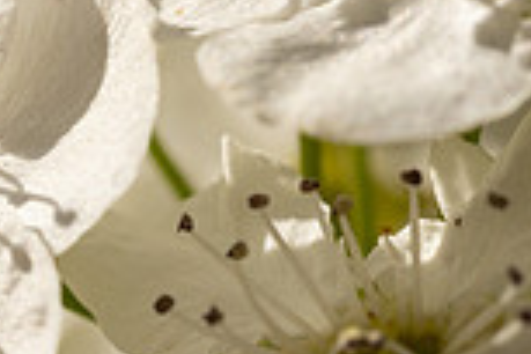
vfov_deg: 6.0
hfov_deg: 8.8
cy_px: 318
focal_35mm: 228
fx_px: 3363
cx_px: -239
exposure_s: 1/500
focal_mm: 60
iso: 160
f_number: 11
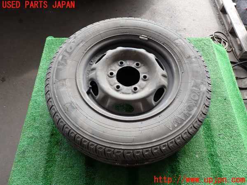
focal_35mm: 25
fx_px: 178
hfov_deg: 69.4
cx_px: 124
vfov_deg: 54.9
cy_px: 92
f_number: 2.8
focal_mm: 4.5
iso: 100
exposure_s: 1/80
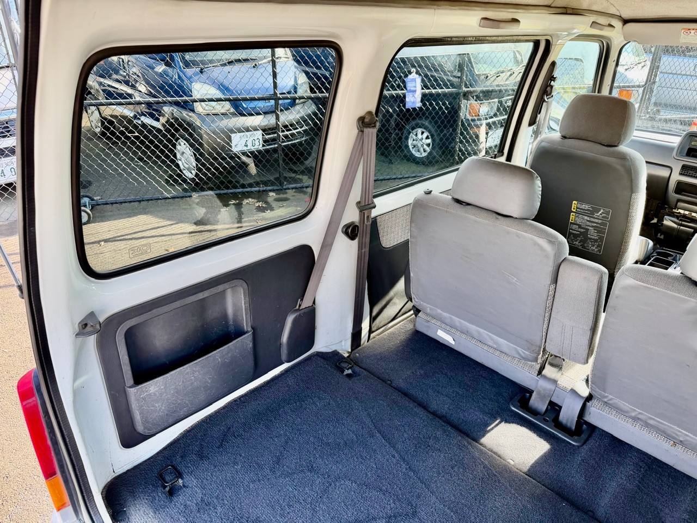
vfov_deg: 56.8
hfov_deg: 71.6
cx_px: 348
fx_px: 483
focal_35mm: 24
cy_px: 262
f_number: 1.78
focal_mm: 6.76
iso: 100
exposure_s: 1/180
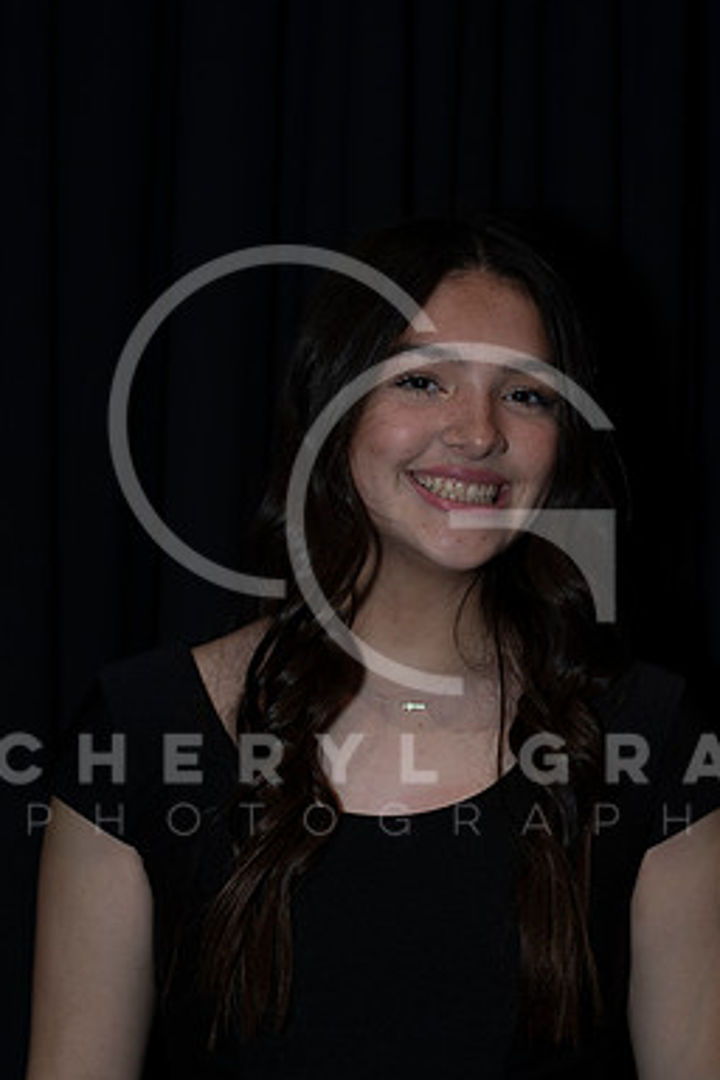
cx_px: 413
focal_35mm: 88
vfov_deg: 23.1
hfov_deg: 15.5
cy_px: 546
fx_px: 2640
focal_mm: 50
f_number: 2.8
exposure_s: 1/400
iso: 250
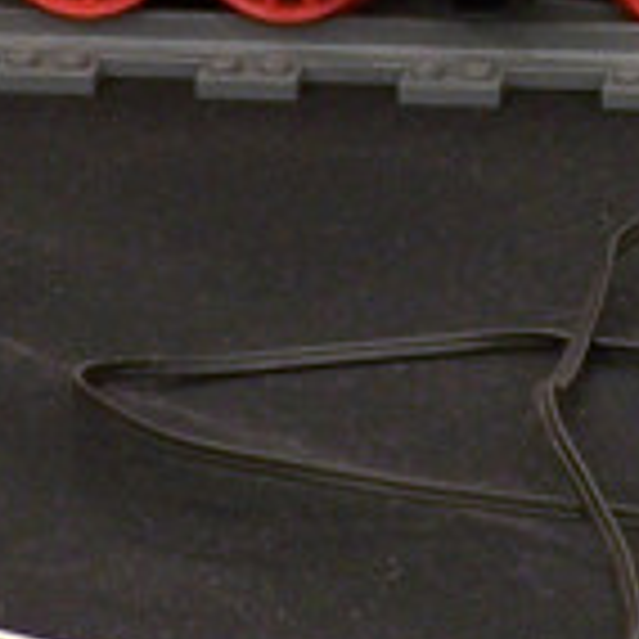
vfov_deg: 2.0
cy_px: -922
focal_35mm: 888
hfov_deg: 2.0
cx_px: 1238
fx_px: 18546
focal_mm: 23.1
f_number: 3.2
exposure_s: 1/2
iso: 80
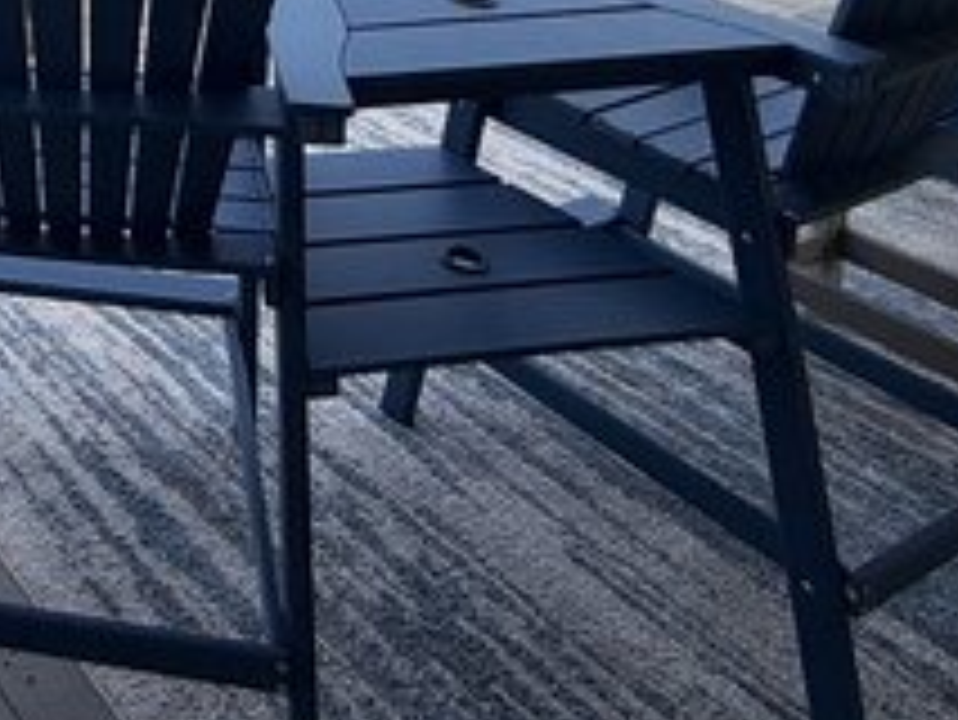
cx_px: -121
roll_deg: +1.6
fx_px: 1163
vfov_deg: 26.8
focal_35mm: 42
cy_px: -297
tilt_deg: -6.9
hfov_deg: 36.9
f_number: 2.2
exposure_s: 1/770
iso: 32
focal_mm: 2.22
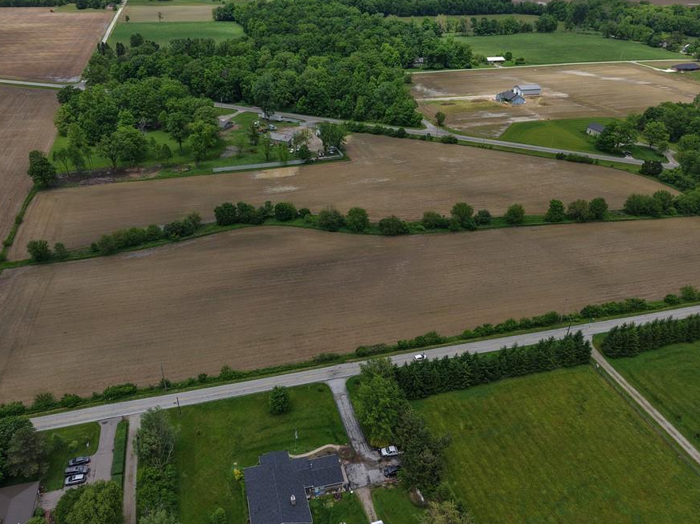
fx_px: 566
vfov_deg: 49.7
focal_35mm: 28
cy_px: 260
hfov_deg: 63.4
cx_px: 334
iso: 110
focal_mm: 8.67
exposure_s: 1/4000
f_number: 1.8
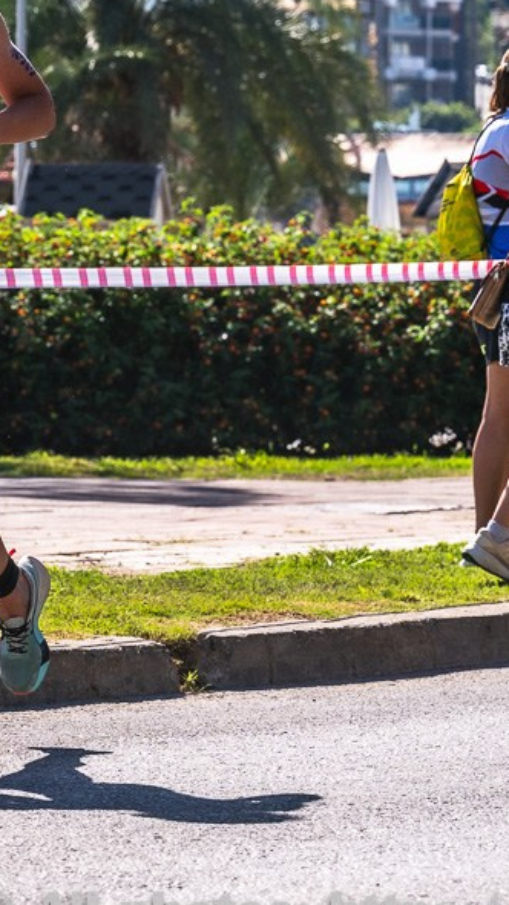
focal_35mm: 284
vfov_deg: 7.6
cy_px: 303
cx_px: -109
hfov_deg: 4.3
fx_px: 6812
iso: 250
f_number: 8
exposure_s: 1/1000
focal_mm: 125
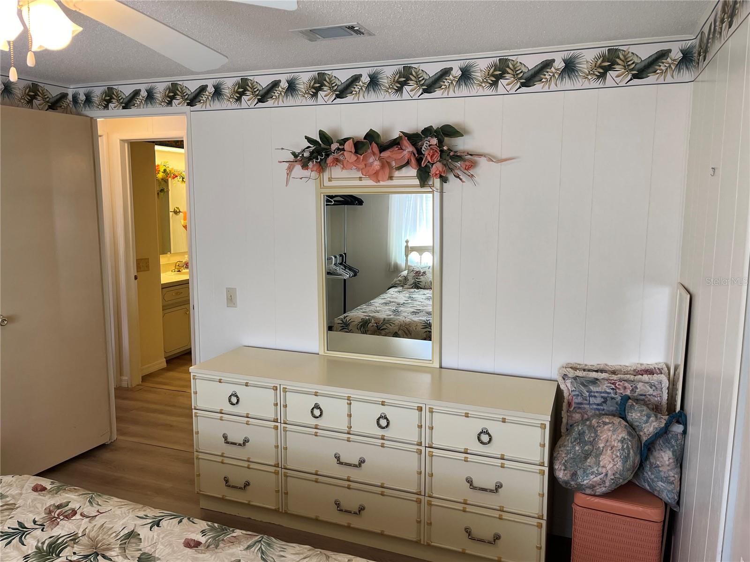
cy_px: 281
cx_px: 375
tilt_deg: -6.8
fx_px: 563
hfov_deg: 67.3
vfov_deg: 53.1
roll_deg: -0.1
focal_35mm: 26
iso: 125
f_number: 1.6
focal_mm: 5.1
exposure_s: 1/120
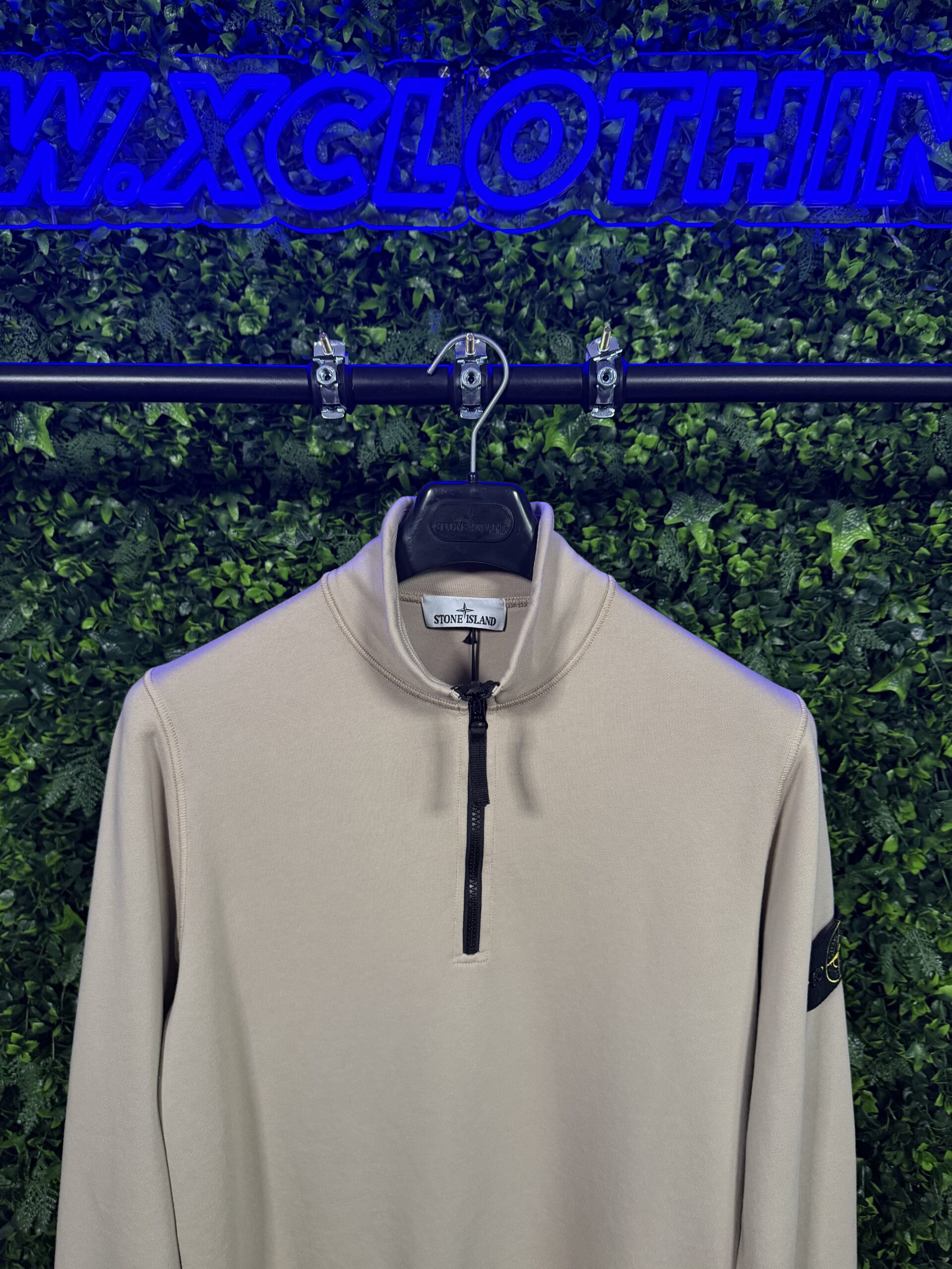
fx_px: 880
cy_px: 634
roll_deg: -0.5
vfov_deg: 71.6
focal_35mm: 24
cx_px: 476
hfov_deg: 56.8
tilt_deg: -8.0
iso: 320
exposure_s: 1/50
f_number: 1.78
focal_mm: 6.76
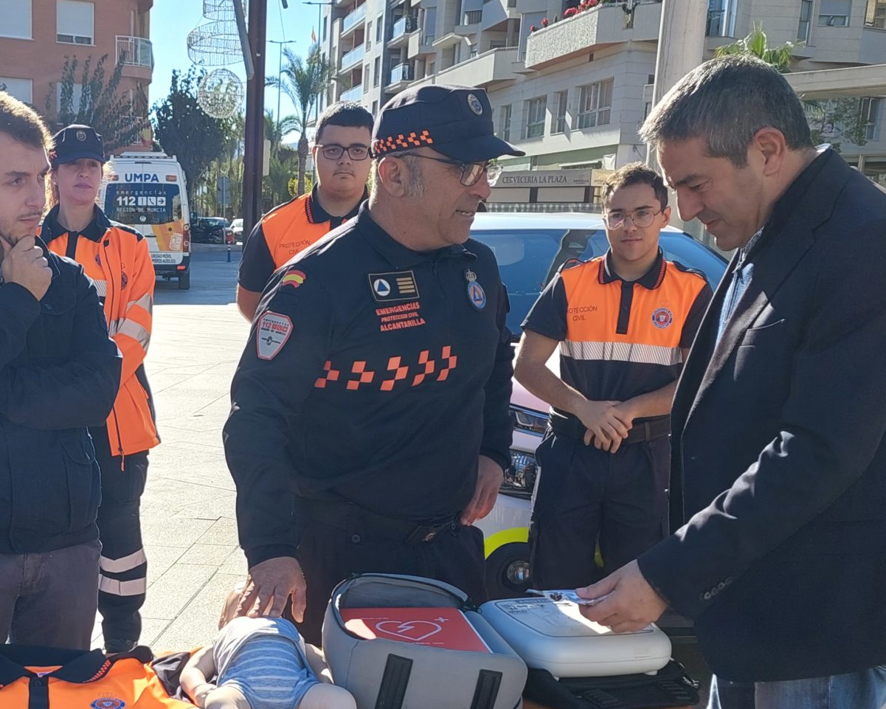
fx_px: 1364
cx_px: 184
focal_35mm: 52
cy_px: 545
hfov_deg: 34.9
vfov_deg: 28.6
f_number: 1.8
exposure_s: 1/864
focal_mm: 5.23
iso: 40
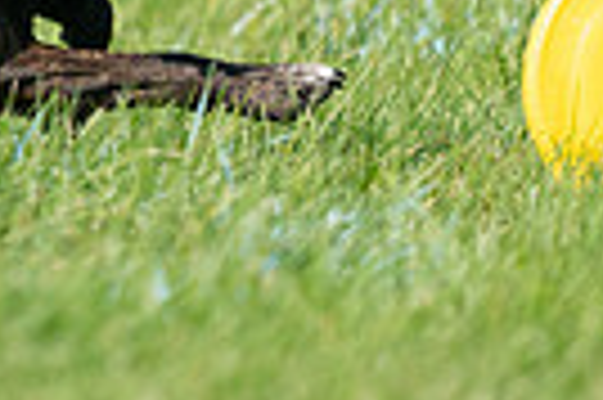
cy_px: -191
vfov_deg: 0.8
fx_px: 28156
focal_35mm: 1683
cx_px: -261
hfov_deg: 1.2
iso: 1250
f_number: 6.3
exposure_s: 1/4000
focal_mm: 388
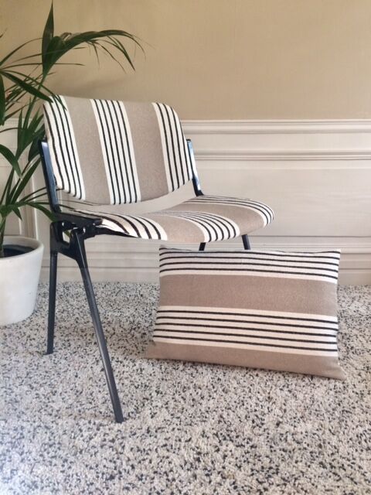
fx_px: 414
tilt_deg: -15.2
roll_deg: +1.1
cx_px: 186
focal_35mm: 29
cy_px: 248
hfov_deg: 48.2
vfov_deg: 61.7
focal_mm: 4.15
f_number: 2.2
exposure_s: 1/33
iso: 50
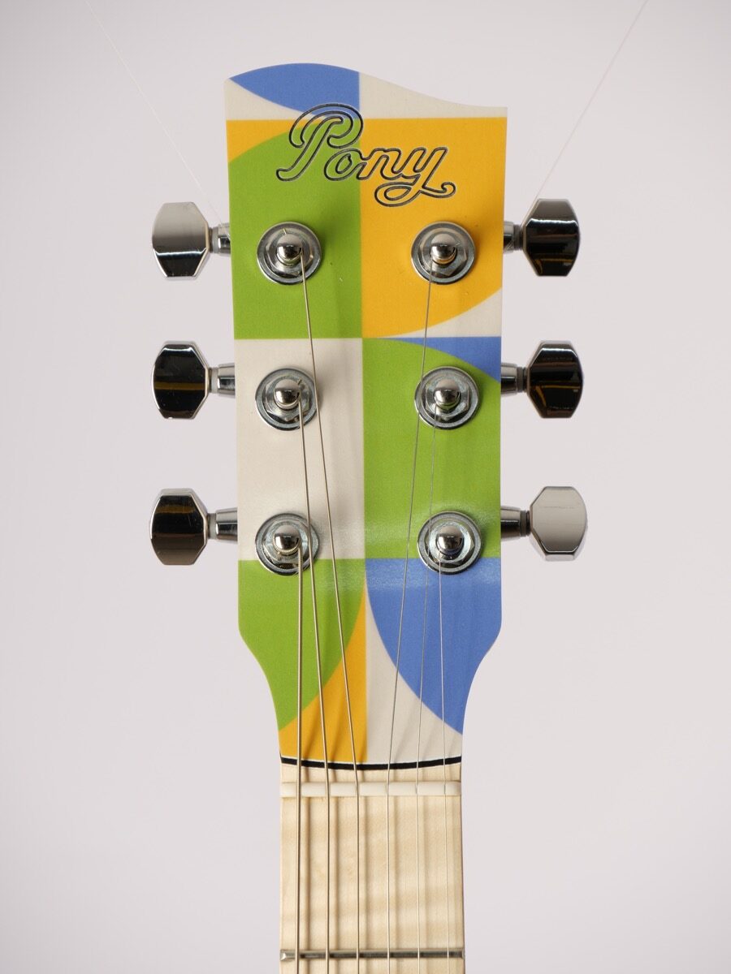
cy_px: 487
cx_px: 366
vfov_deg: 7.1
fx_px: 7884
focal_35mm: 280
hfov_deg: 5.3
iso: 200
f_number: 7.1
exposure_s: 1/160
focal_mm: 140
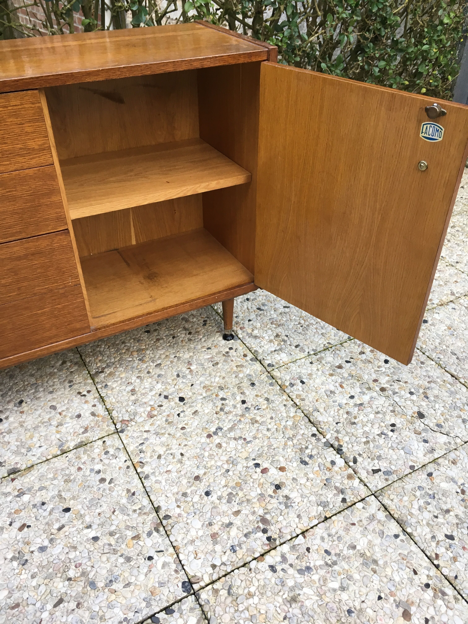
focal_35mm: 29
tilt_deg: -36.9
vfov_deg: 61.7
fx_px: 523
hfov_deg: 48.2
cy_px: 312
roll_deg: -0.2
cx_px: 234
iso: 40
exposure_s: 1/33
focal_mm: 4.15
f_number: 2.2
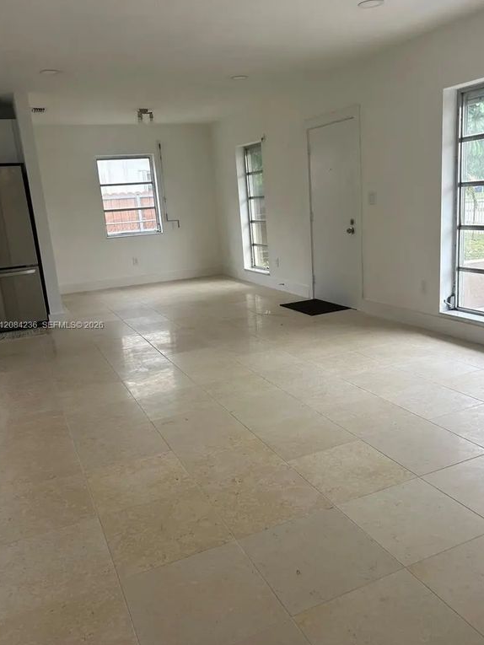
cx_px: 262
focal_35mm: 29
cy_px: 326
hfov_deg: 48.2
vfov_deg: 61.7
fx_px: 540
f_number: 1.5
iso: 40
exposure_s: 1/178
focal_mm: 5.7
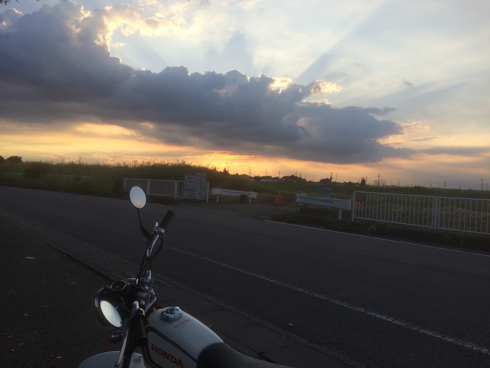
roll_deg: -2.1
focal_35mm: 29
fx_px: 411
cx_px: 245
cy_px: 184
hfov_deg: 61.7
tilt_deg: +0.8
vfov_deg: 48.2
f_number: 2.2
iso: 32
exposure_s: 1/1140
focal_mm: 4.15
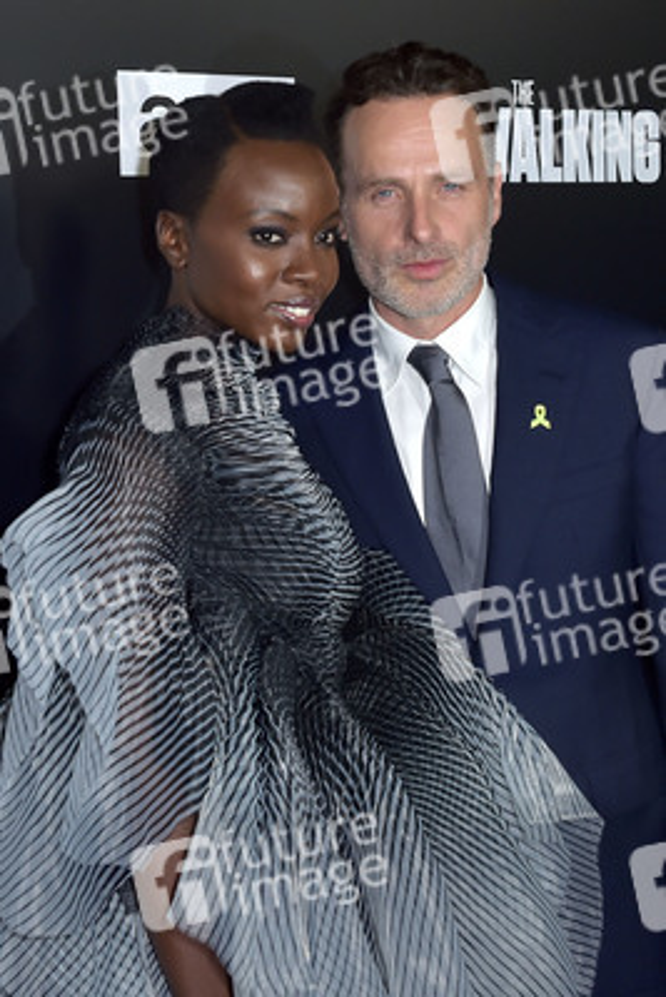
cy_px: 498
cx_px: 333
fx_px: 1331
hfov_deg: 28.1
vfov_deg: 41.1
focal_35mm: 48
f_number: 5.6
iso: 400
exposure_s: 1/200
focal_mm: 48
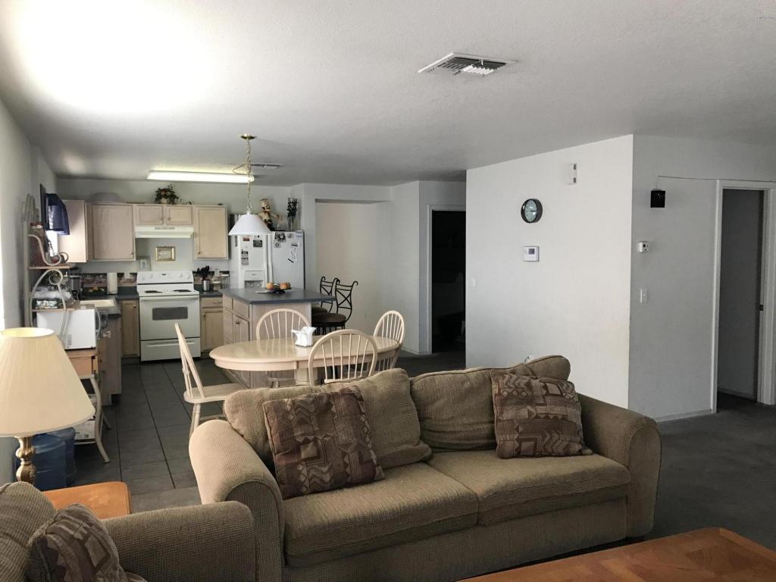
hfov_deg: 63.4
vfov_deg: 49.7
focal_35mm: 28
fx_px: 628
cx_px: 388
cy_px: 291
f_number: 1.8
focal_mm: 3.99
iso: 25
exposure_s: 1/30
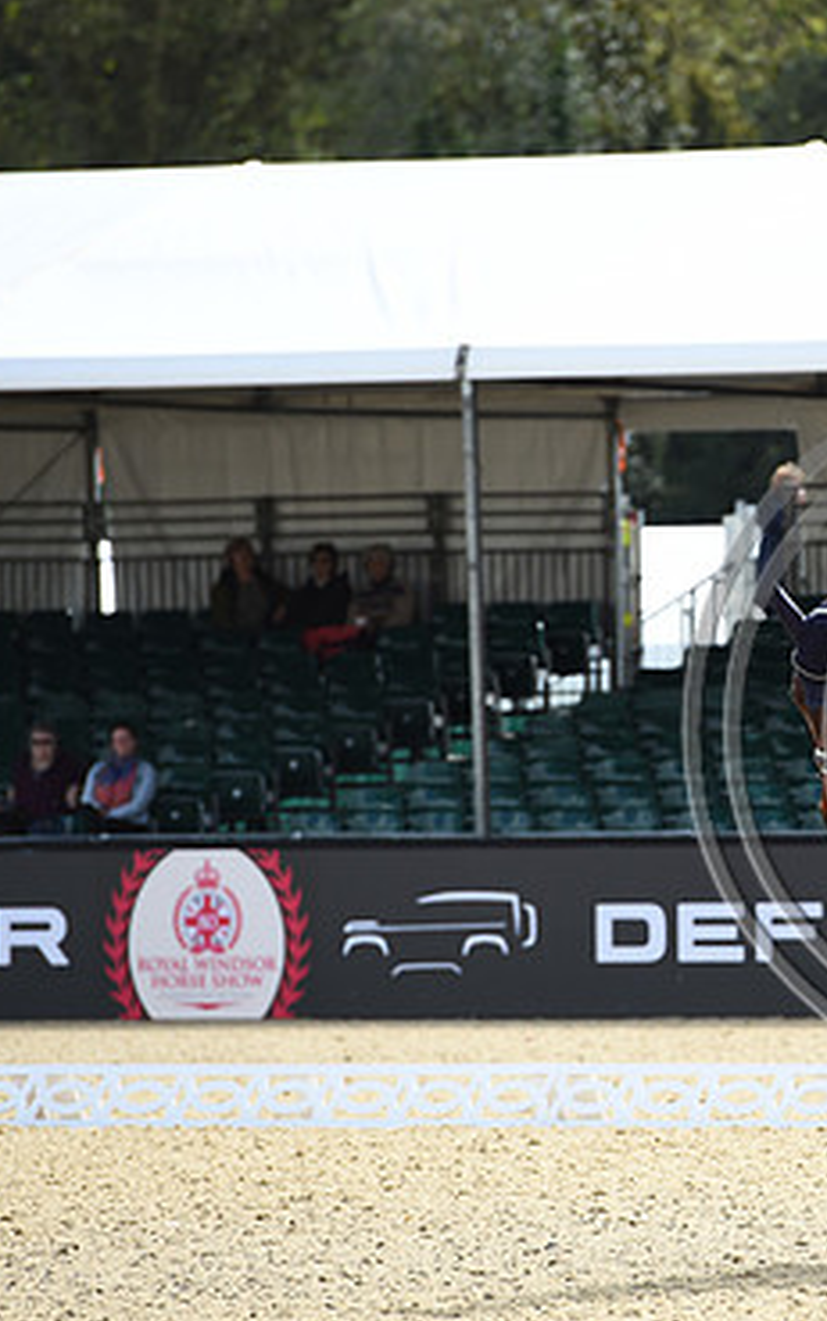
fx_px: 11526
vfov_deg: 6.6
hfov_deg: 4.1
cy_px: 680
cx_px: 1013
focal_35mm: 320
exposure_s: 1/1250
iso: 400
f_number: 5
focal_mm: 200
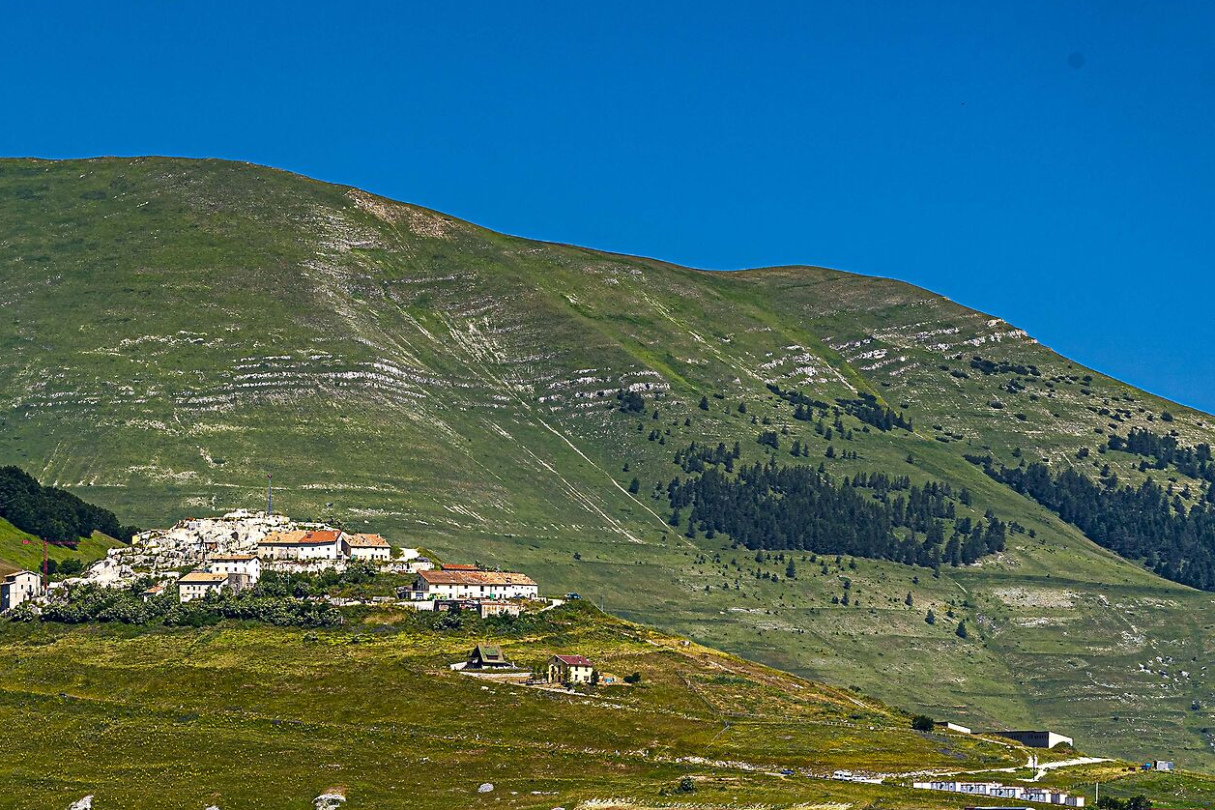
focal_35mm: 191
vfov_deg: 7.2
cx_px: 148
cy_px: 704
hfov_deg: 10.7
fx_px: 6446
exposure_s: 1/250
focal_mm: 100
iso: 160
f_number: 13
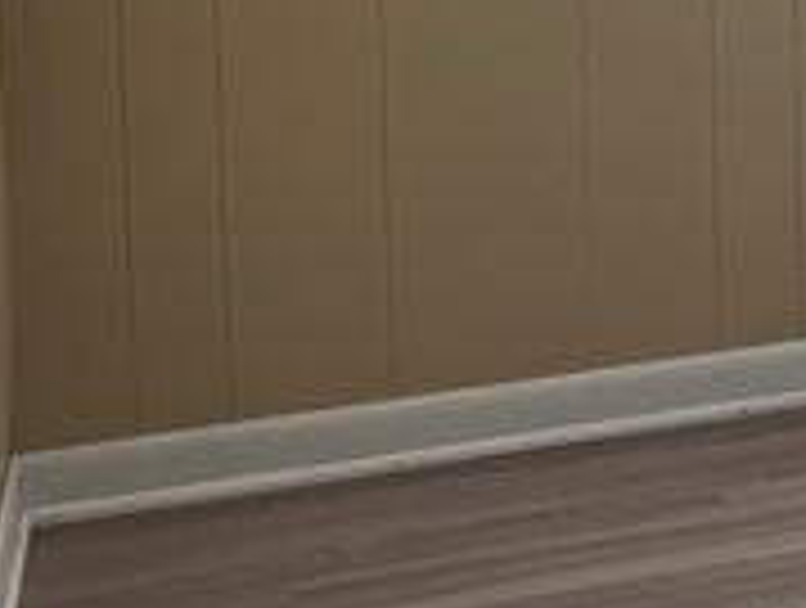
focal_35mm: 137
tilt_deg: -4.1
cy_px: -486
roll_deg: +0.4
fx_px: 3196
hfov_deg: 12.1
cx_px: 1792
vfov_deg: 10.2
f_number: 1.78
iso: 64
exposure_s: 1/255
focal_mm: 6.76
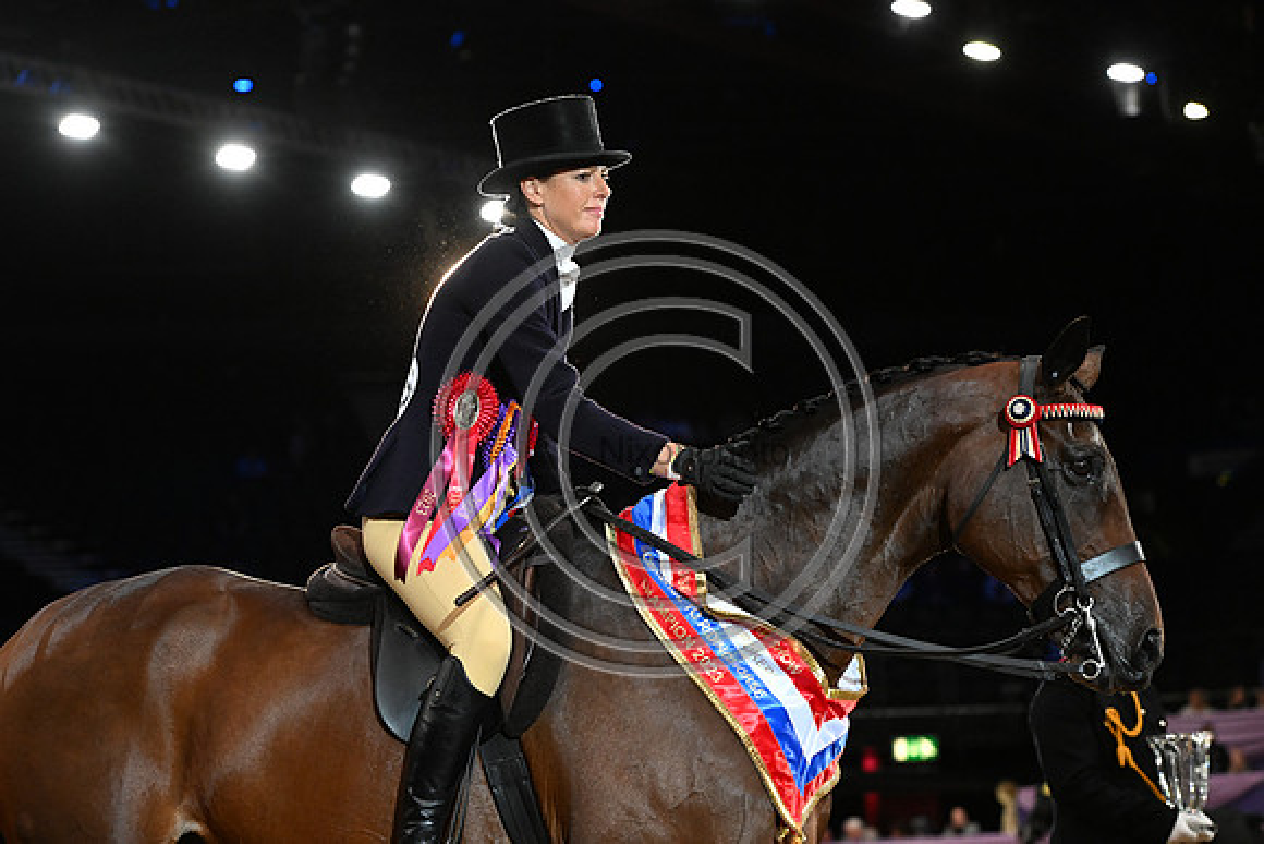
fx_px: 4390
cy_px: 422
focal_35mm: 125
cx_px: 632
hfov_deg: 16.4
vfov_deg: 11.0
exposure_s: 1/640
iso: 6400
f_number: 5
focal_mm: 125
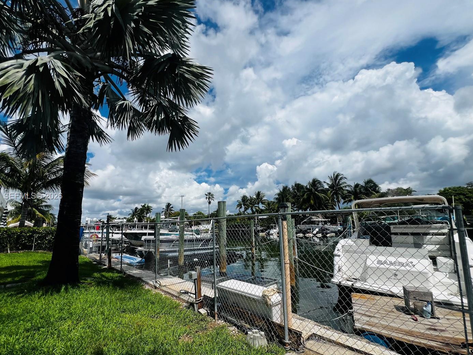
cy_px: 197
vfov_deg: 81.5
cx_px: 229
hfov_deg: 98.1
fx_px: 205
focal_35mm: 15
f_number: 1.8
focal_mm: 1.57
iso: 32
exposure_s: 1/4386
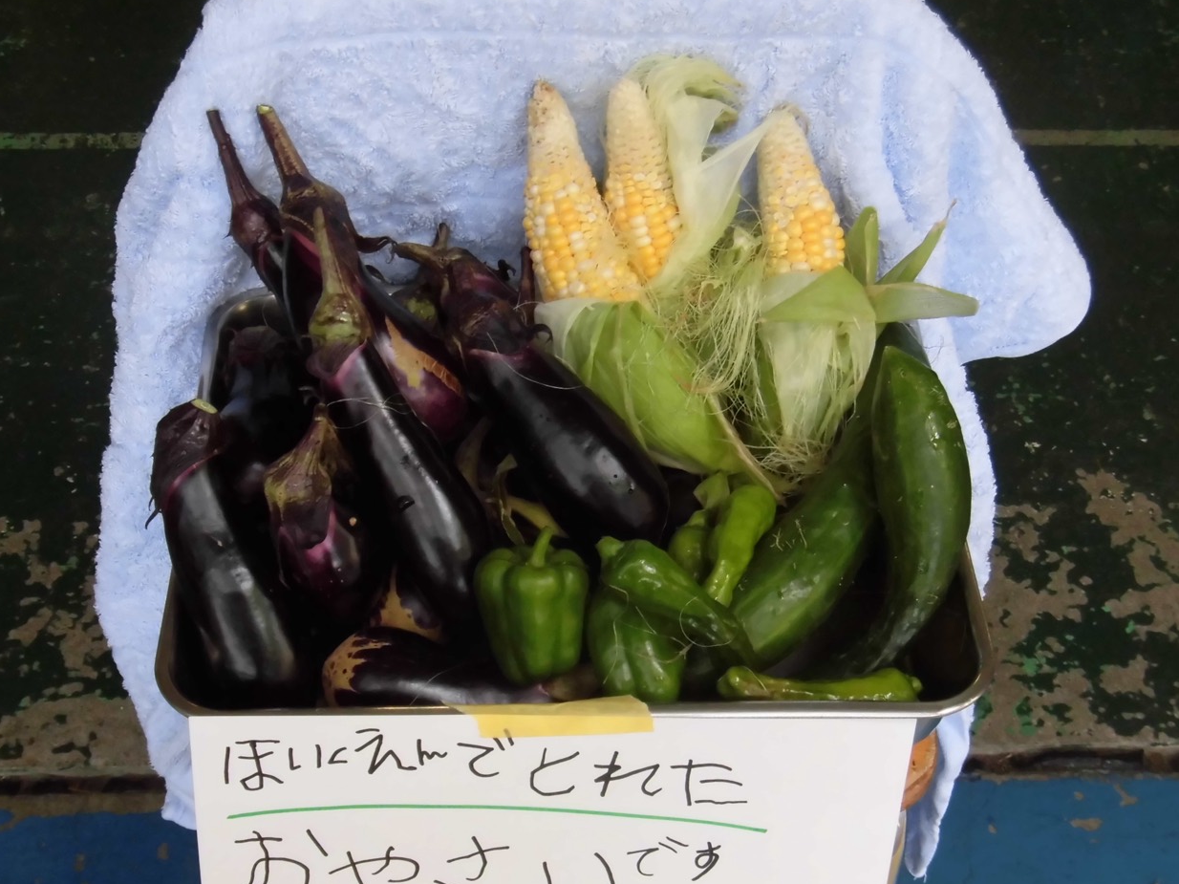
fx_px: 2111
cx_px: 583
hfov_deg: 31.2
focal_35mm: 62
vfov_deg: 23.6
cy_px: 509
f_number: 4
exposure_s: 1/50
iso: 320
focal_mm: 9.16
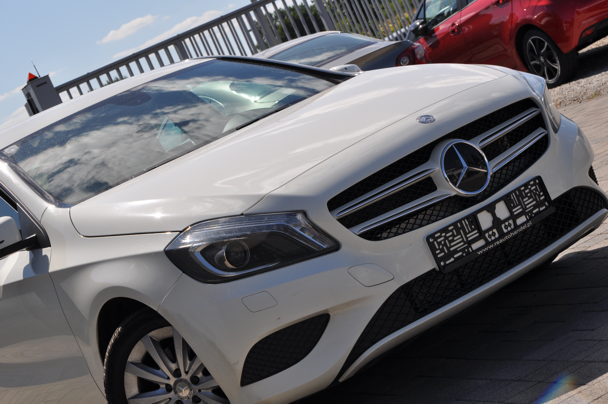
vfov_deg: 14.7
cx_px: 304
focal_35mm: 93
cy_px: 202
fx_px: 1569
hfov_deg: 21.9
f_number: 11
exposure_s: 1/500
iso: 200
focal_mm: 62
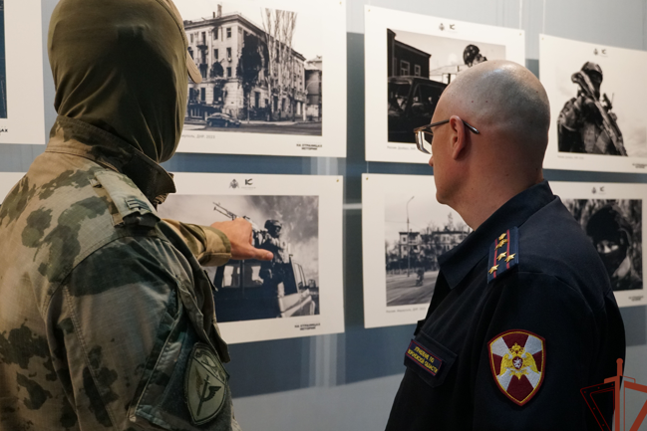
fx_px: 935
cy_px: 227
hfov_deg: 38.1
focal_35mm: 52
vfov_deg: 26.0
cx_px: 291
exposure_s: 1/160
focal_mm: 30
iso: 2500
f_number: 4.5
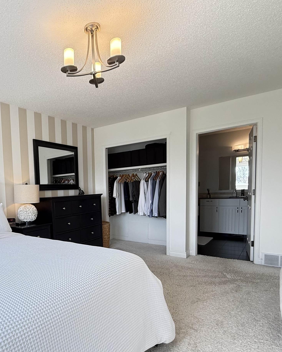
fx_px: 240
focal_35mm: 23
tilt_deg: -5.6
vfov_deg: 71.8
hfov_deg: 56.9
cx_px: 61
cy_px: 213
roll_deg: +1.7
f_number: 2.2
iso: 125
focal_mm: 2.22
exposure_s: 1/120
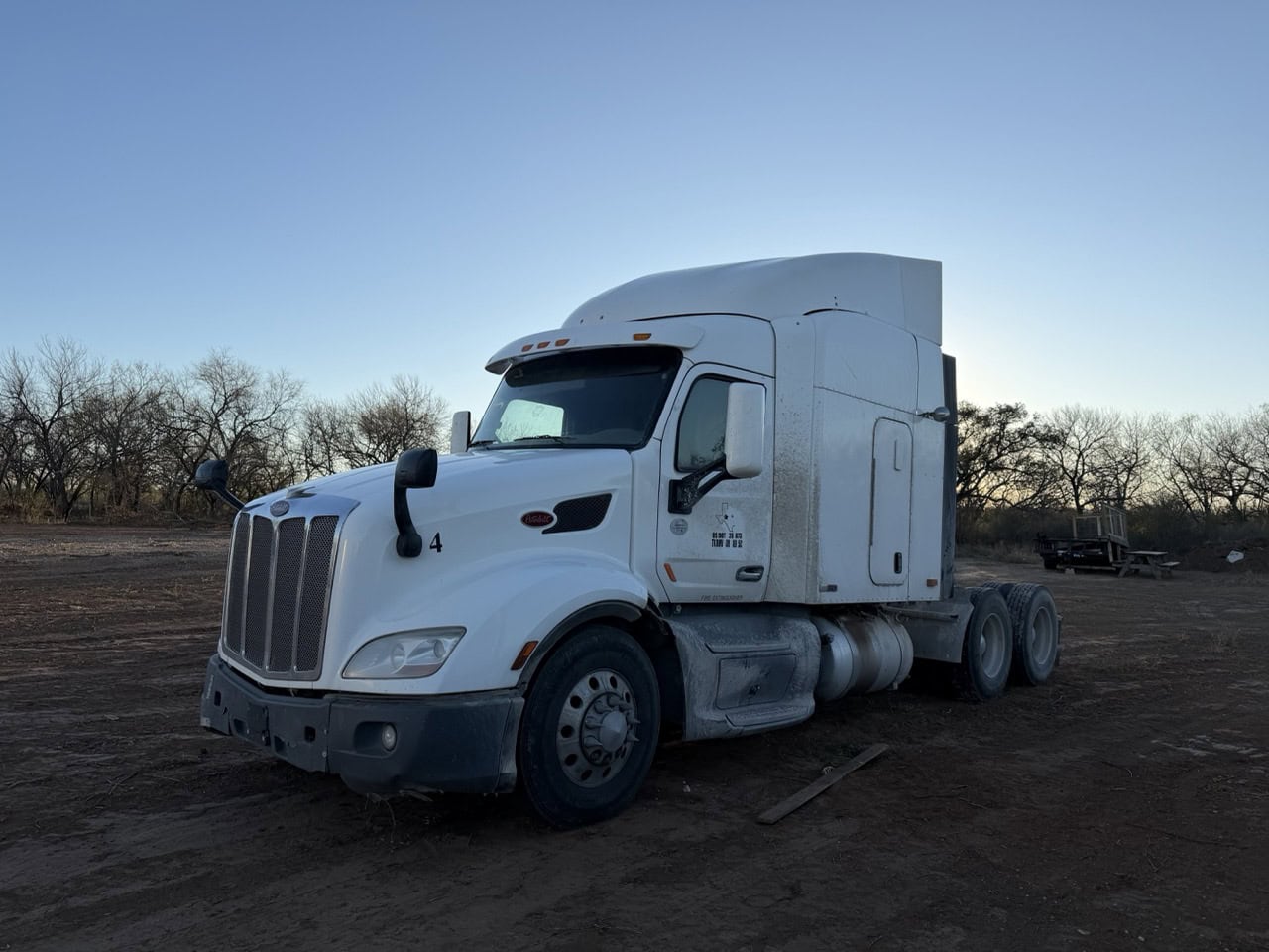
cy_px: 476
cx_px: 634
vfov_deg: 56.8
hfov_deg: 71.6
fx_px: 880
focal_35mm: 24
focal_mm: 6.8
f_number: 1.8
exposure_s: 1/2703
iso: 80
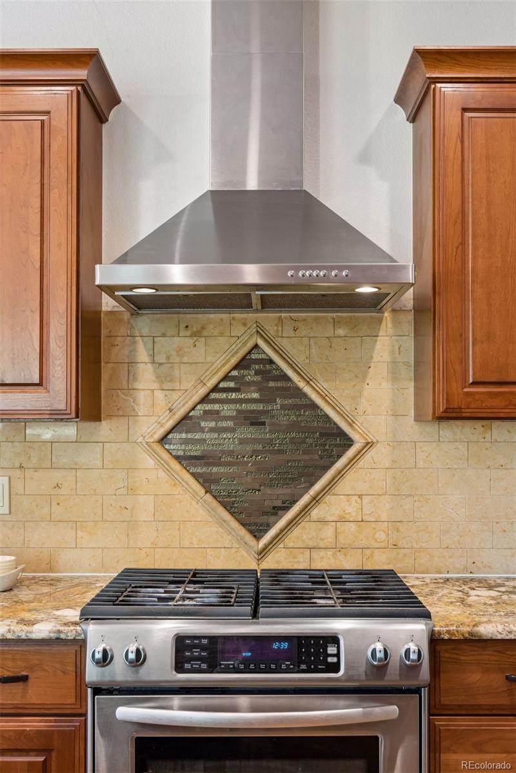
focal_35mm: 39
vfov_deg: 49.6
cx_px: 258
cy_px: 386
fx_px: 838
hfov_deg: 34.2
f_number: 9
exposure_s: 1/4
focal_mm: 39
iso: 400
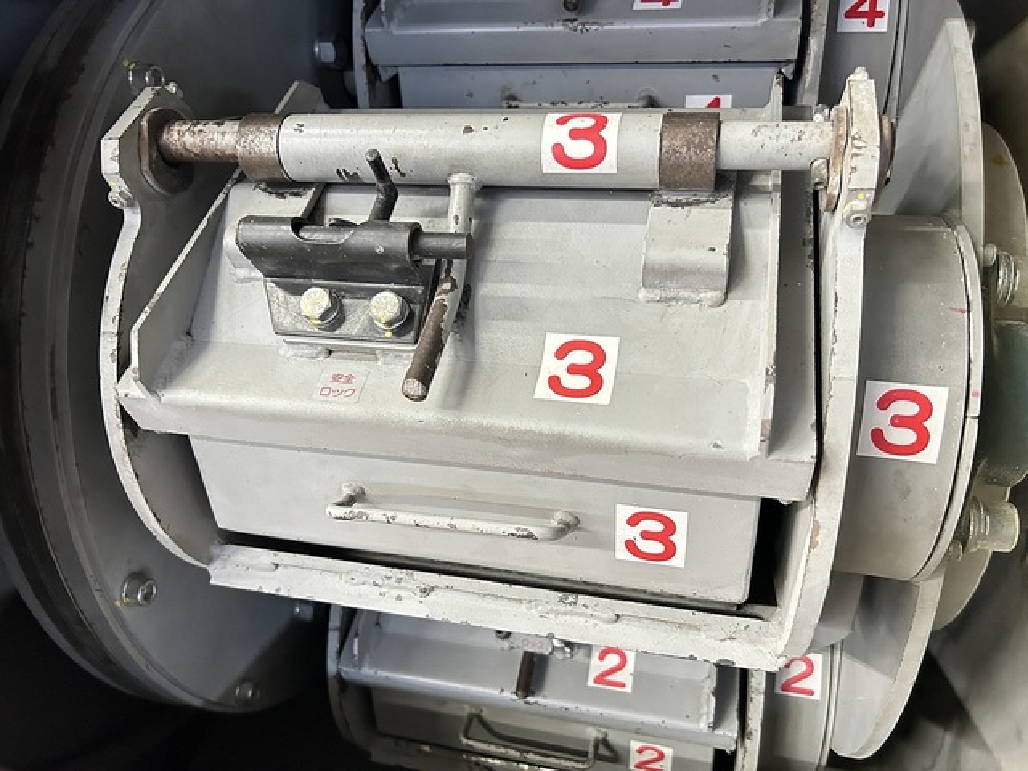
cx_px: 514
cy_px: 386
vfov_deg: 53.1
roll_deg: +9.7
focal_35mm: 26
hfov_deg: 67.3
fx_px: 772
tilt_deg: -44.9
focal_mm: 5.7
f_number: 1.5
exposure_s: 1/56
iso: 500
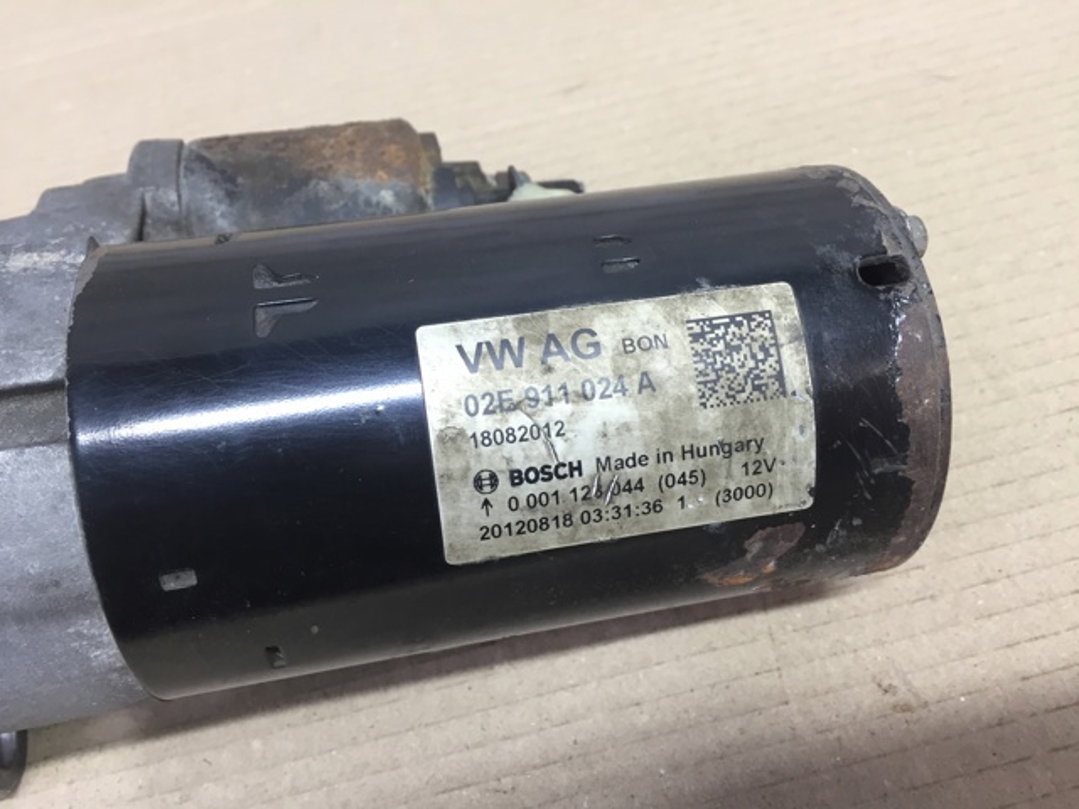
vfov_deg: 48.2
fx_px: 904
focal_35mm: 29
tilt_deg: -51.1
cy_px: 404
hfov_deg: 61.7
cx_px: 540
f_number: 2.2
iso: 80
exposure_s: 1/33
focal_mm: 4.15
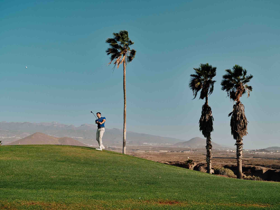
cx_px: 140
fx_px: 283
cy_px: 105
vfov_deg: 40.7
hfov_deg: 52.6
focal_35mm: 35
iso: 800
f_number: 5.6
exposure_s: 1/1250
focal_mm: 44
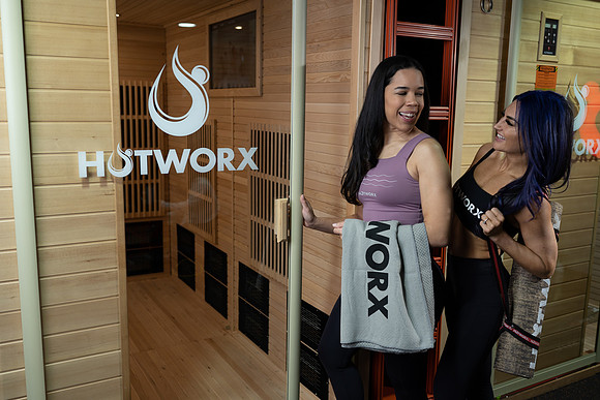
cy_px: 200
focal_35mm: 35
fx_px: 583
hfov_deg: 54.4
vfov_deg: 37.9
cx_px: 300
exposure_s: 1/125
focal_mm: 35
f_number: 2.8
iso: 200
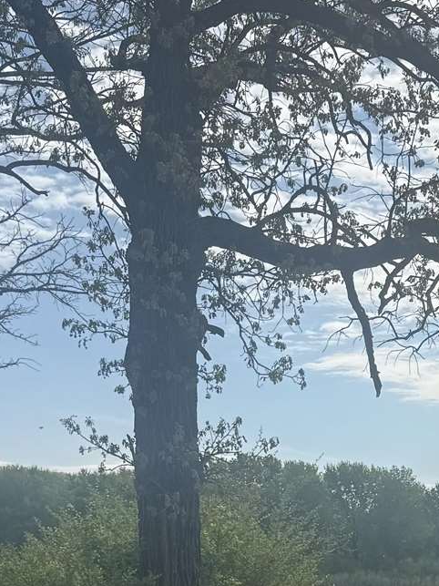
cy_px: 727
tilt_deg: -7.0
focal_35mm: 86
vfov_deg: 21.0
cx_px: 319
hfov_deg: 17.1
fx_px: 1455
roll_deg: -1.3
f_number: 1.78
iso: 80
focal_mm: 6.76
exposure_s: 1/5814
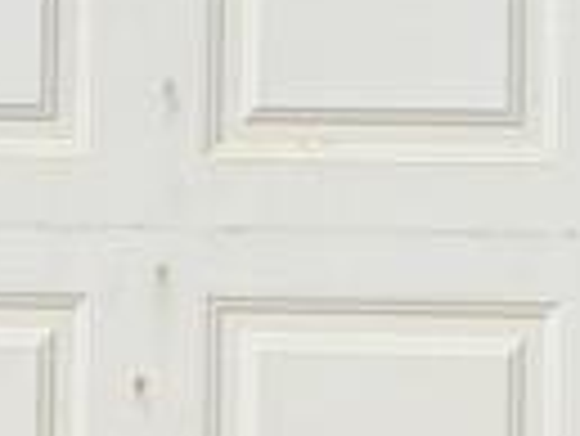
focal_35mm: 278
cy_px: -319
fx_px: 4662
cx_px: 324
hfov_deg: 7.1
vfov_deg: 5.3
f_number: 6.7
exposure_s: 1/1250
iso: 125
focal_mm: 6.1
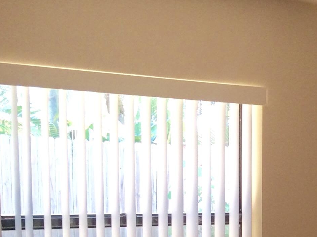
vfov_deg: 16.1
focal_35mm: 88
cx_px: 331
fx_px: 805
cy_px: 276
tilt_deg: -8.1
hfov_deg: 21.4
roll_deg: +0.5
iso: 40
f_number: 2.4
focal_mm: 3.3
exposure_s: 1/60
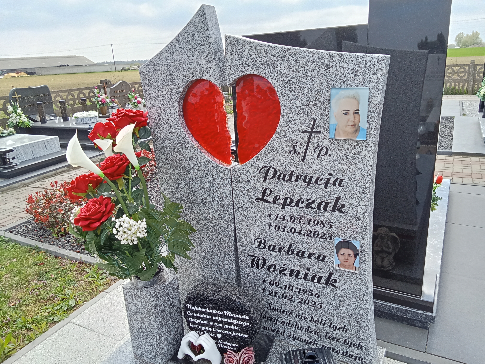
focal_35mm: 27
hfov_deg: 65.3
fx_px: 378
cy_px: 182
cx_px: 242
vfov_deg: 51.4
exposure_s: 1/710
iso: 100
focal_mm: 2.79
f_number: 2
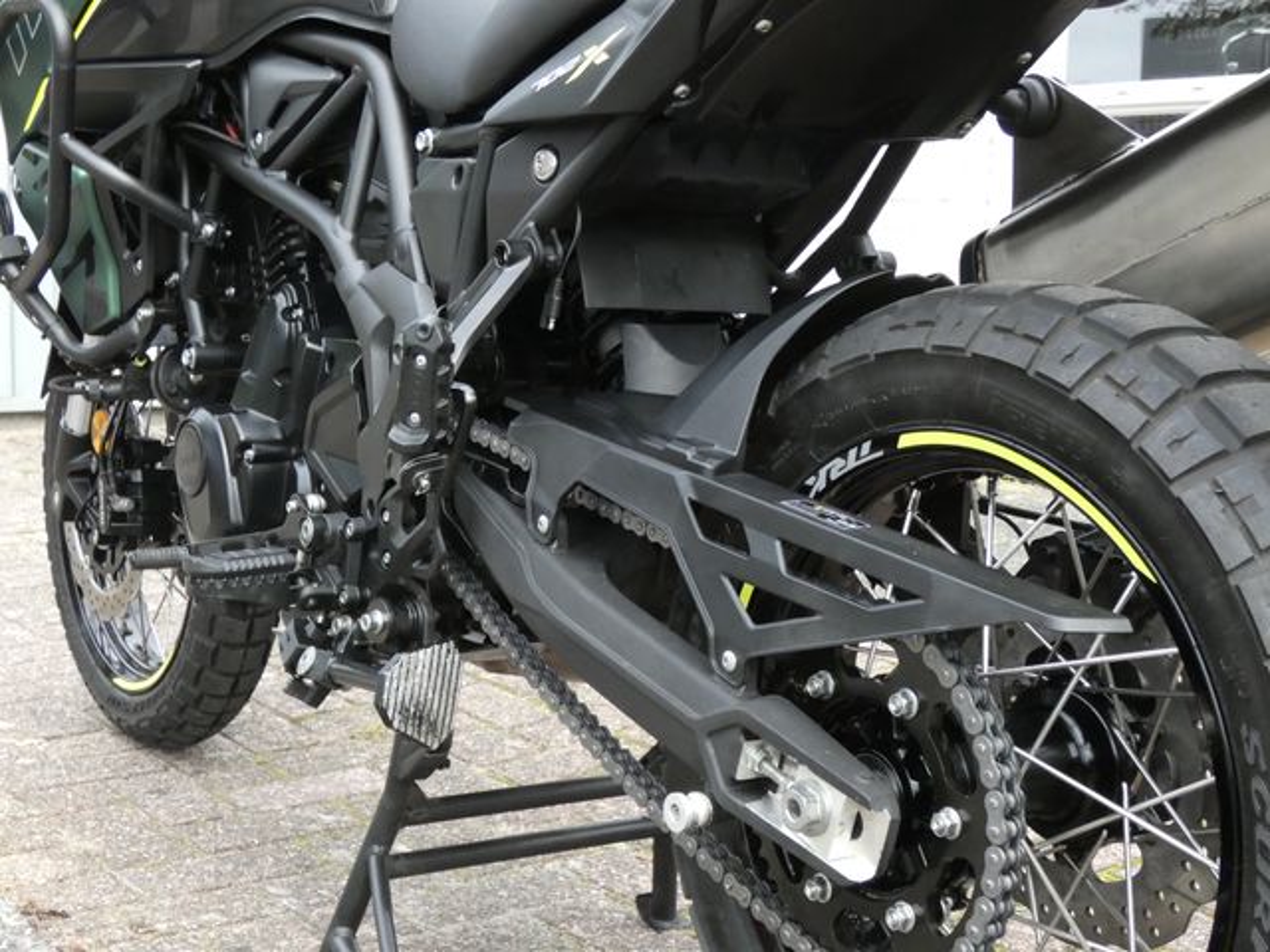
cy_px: 476
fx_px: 1834
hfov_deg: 38.2
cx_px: 635
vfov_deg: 29.1
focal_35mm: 50
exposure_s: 1/500
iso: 800
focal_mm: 9
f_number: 3.9
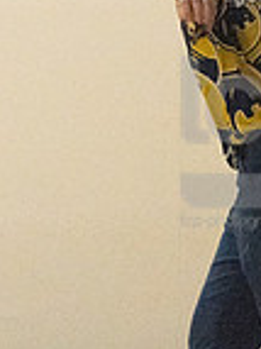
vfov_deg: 5.5
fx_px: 3614
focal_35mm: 359
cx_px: 256
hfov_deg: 4.1
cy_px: 143
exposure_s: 1/1250
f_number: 4.5
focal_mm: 92
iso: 10000
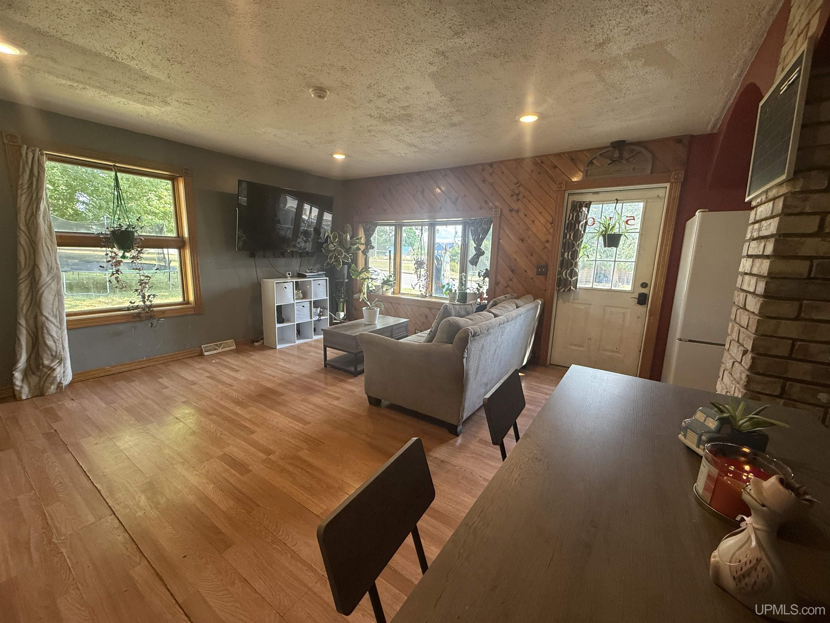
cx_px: 415
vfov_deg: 85.7
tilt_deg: -9.1
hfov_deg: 102.1
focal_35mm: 14
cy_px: 312
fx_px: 336
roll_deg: -1.7
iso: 250
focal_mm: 2.22
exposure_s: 1/120
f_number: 2.2
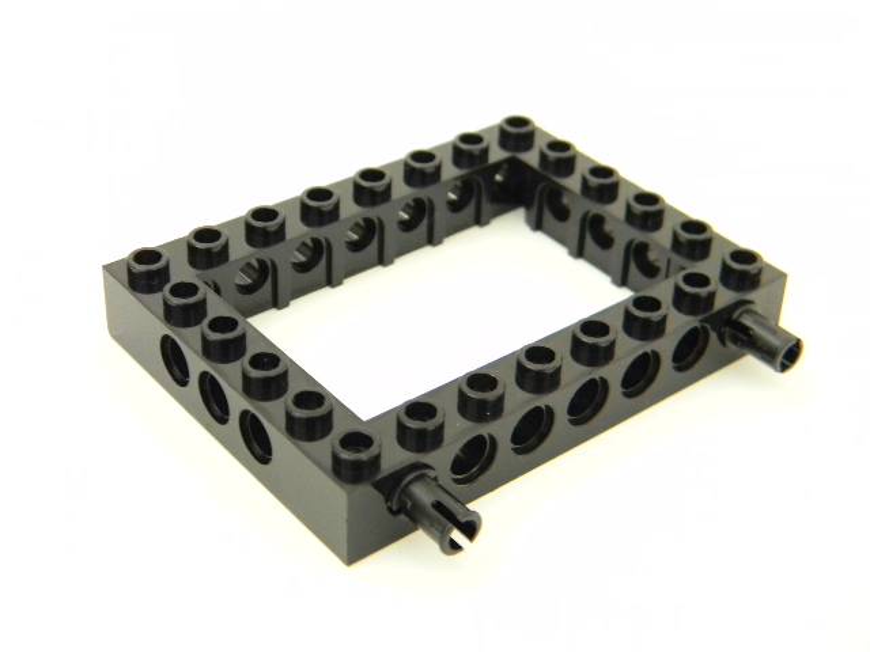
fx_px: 1407
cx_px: 435
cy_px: 326
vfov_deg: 26.1
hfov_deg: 34.3
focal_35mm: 56
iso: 400
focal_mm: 10.1
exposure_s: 1/1.6
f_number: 4.1
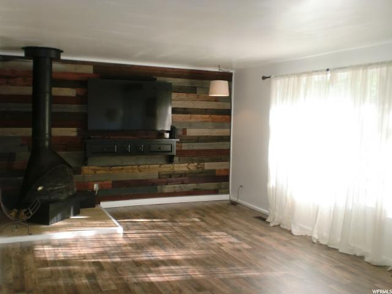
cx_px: 196
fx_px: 396
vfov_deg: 40.7
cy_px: 147
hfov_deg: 52.6
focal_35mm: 35
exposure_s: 1/60
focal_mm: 6.3
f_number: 3.1
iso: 125
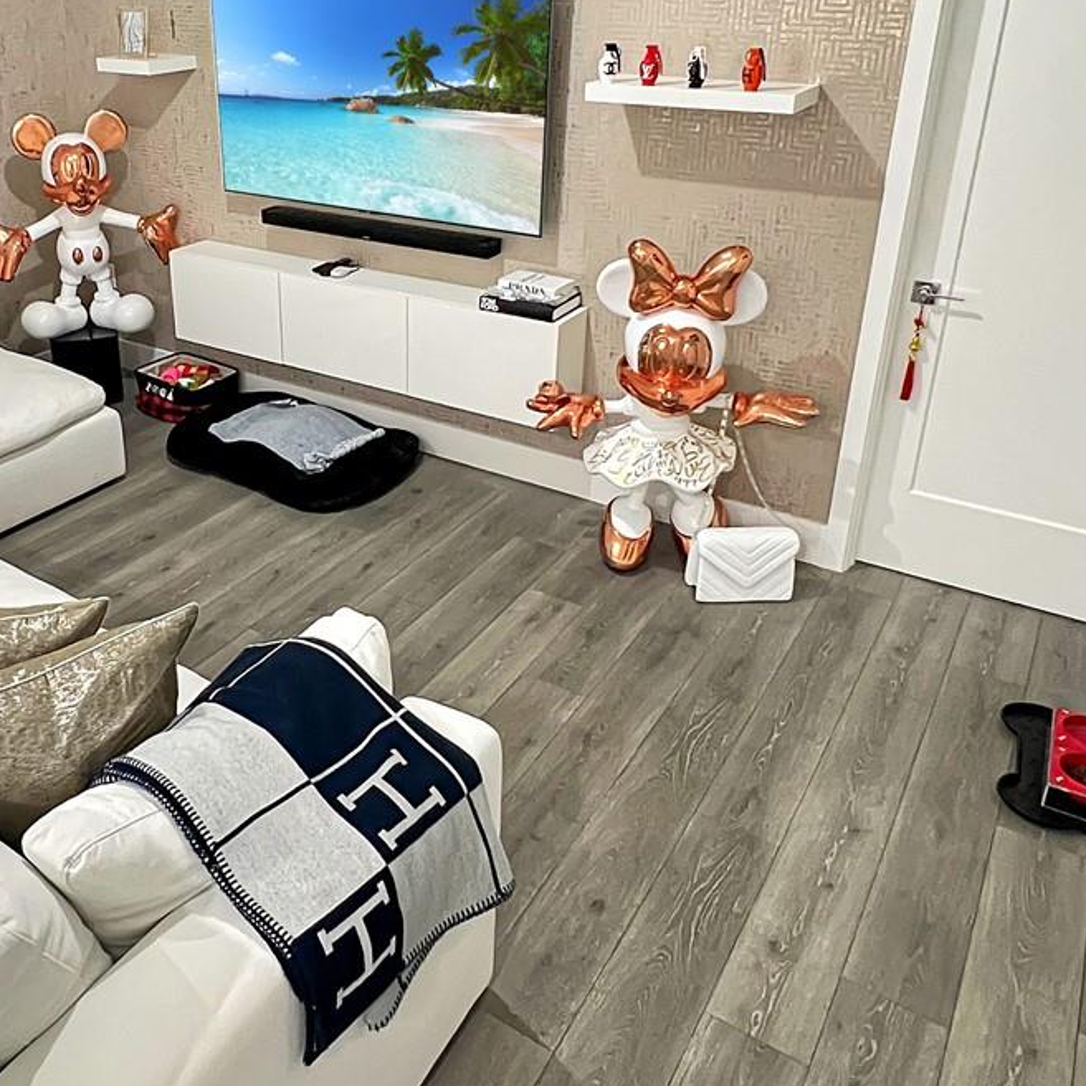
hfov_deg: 56.4
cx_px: 383
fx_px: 994
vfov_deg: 56.4
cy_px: 392
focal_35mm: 28
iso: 1000
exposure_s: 1/40
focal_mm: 1.57
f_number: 1.8
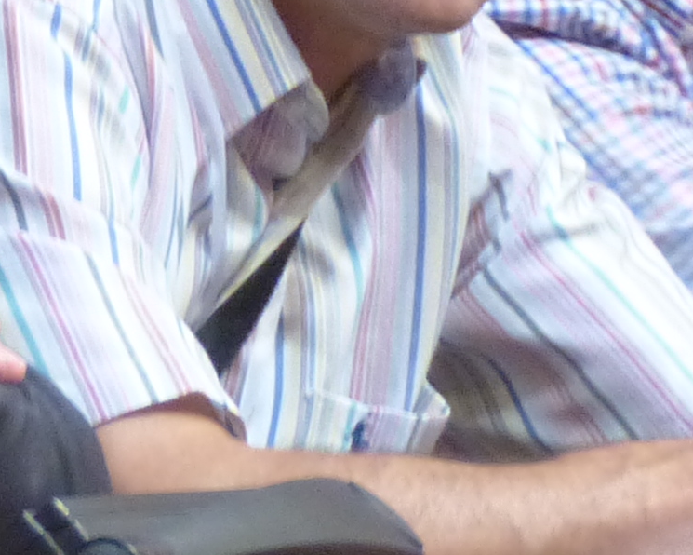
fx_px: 17208
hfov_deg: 2.3
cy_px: -258
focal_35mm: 839
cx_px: -160
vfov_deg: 1.8
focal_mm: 28.7
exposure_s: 1/25
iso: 400
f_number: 2.8
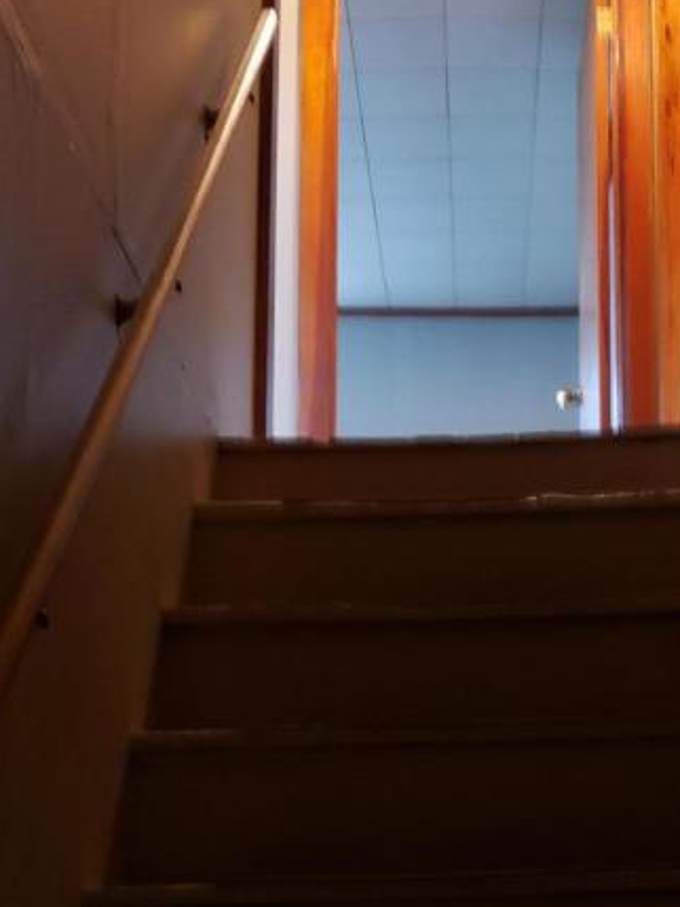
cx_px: 469
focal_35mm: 62
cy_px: 700
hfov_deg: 23.5
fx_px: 1623
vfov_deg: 30.6
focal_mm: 4.3
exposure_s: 1/13
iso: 250
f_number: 1.5
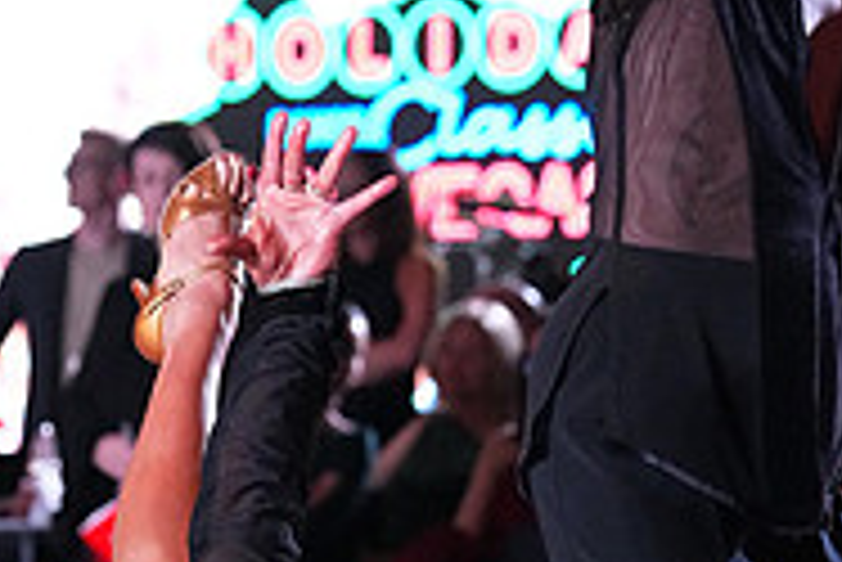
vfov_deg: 3.9
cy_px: 854
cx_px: -2
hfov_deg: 5.8
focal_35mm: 353
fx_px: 8262
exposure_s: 1/400
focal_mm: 114
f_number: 5
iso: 10000
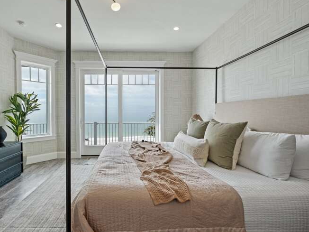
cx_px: 128
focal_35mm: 17
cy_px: 117
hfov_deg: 90.2
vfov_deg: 74.7
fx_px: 152
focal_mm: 10
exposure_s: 1/30
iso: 160
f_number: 7.1
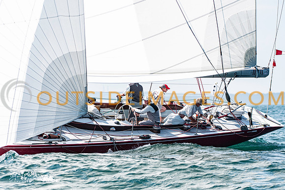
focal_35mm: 354
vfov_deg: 3.9
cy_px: 95
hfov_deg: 5.8
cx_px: 142
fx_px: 2802
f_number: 5.6
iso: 400
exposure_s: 1/2500
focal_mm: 220
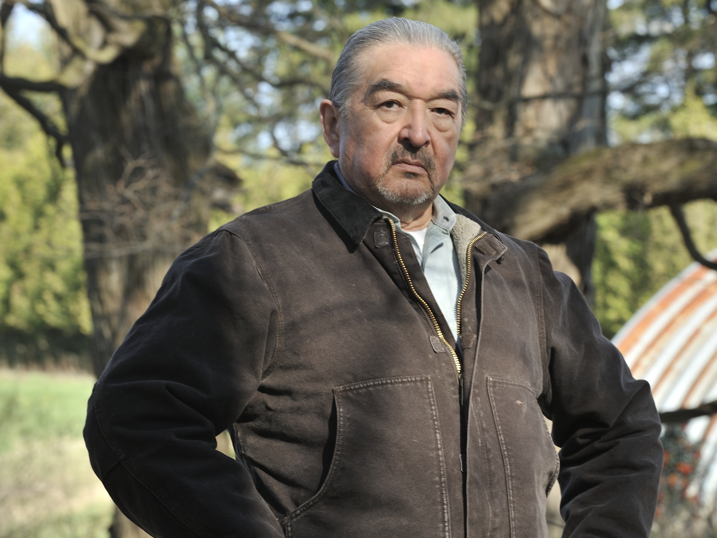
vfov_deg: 9.3
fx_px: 3293
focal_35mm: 159
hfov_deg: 12.4
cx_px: 432
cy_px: 277
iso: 200
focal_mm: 125
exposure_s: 1/100
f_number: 13
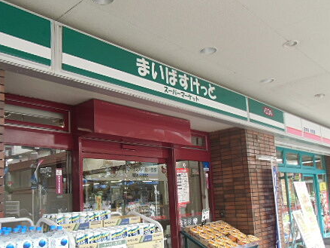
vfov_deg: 40.3
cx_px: 151
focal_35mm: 35
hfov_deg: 52.6
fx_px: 334
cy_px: 161
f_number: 3
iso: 100
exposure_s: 1/80
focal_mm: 4.24
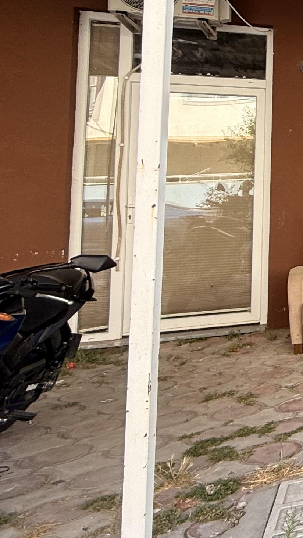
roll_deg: +0.2
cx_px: 688
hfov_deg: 16.2
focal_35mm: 42
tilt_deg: +2.8
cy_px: 157
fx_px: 600
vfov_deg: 47.1
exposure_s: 1/110
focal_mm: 2.22
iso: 50
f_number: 2.2
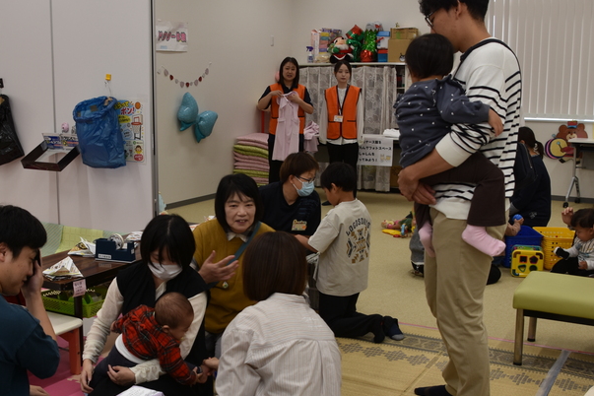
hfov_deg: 45.3
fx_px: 709
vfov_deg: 31.2
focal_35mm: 43
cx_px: 248
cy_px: 215
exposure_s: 1/80
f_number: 4.5
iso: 200
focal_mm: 18
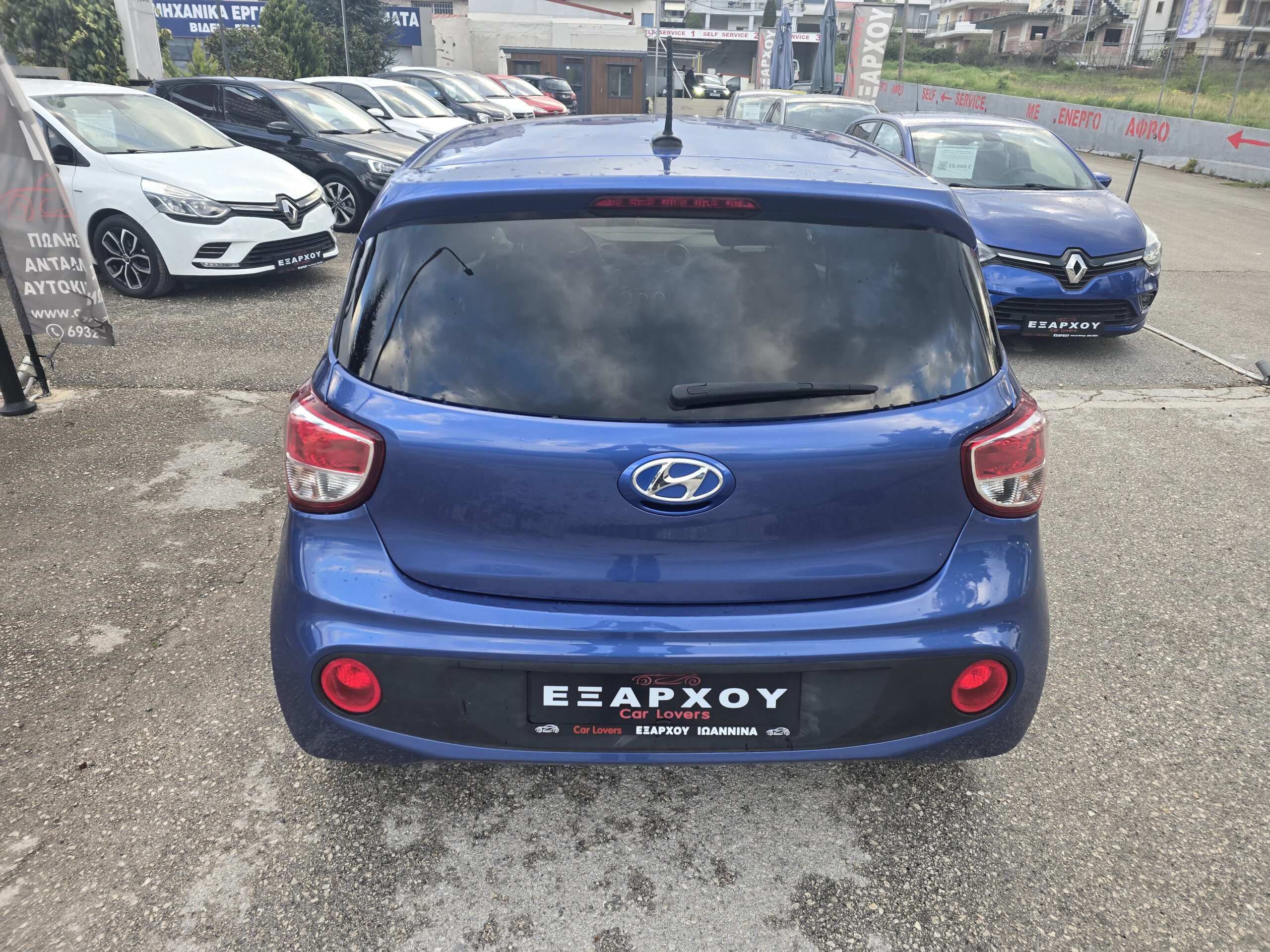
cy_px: 476
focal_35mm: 23
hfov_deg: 73.9
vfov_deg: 58.9
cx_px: 635
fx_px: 844
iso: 80
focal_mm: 6.3
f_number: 1.7
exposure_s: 1/180
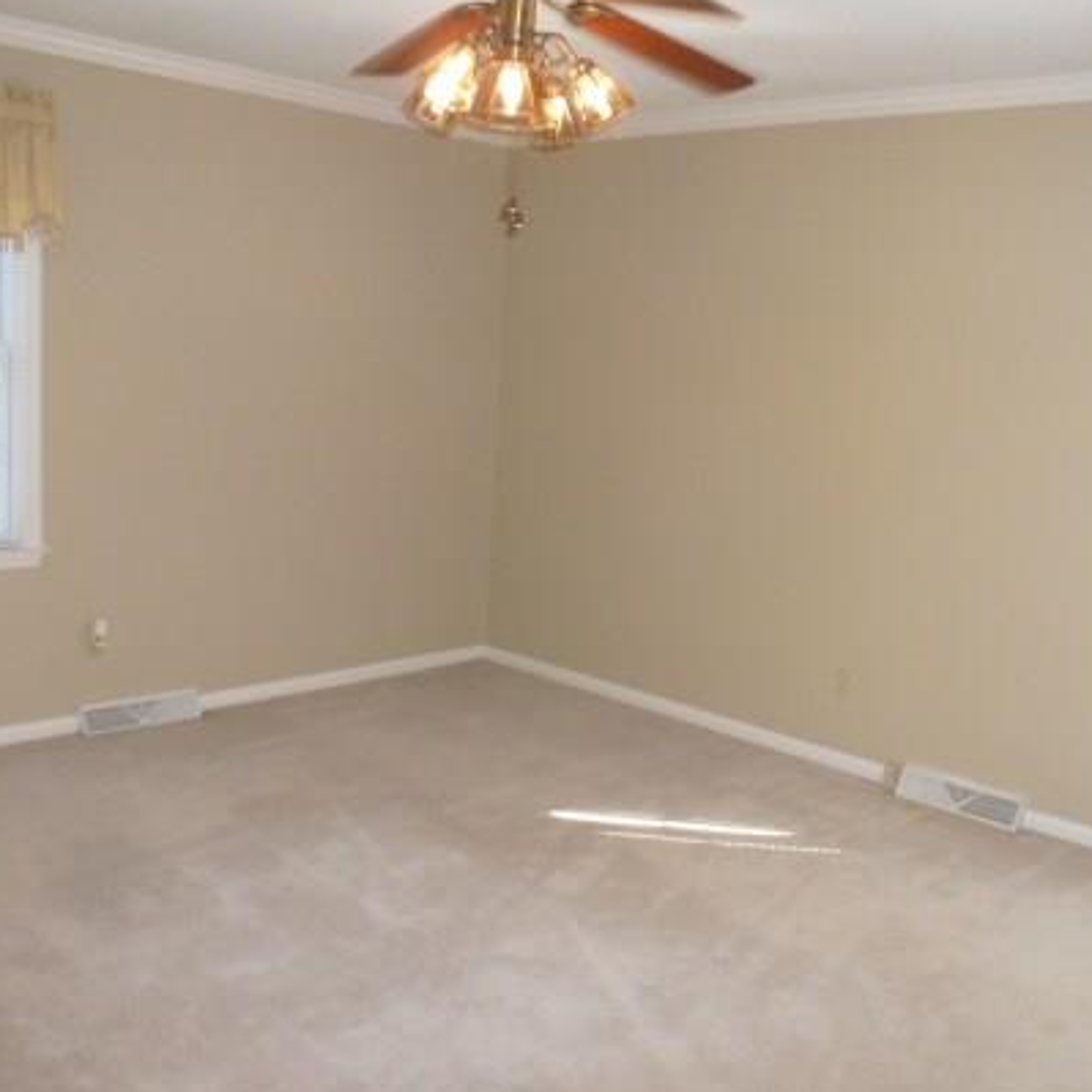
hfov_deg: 48.2
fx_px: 1213
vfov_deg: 48.4
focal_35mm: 34
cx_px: 643
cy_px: 536
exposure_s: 1/60
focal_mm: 4.3
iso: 400
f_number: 3.3
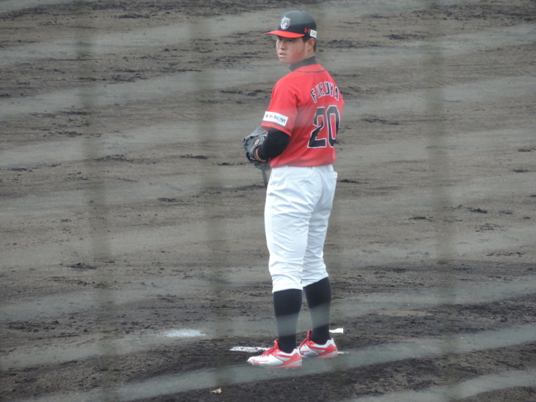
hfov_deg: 2.8
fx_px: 10839
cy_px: 201
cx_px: 268
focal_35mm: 700
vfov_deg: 2.1
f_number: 5
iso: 400
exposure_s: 1/320
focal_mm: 124.8
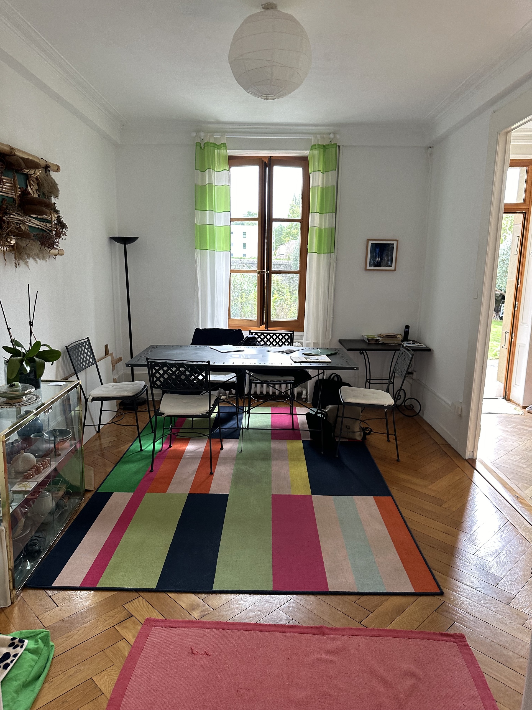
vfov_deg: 71.6
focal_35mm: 24
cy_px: 355
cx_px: 266
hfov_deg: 56.8
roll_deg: -2.4
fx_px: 492
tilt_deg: -9.0
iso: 160
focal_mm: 6.86
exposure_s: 1/121
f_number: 1.78
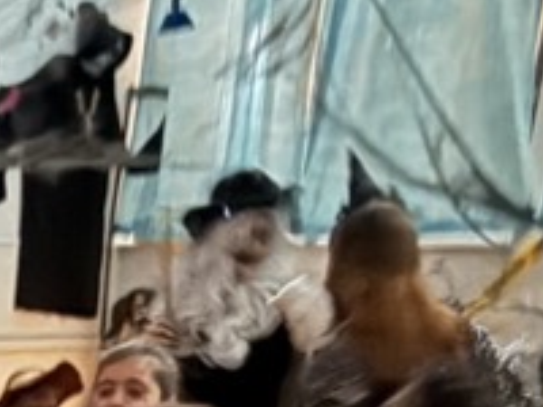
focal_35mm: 70
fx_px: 1098
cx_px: -111
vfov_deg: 18.0
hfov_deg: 25.0
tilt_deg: -19.8
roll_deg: -1.7
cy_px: 665
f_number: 2.2
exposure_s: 1/8
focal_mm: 2.22
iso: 1000
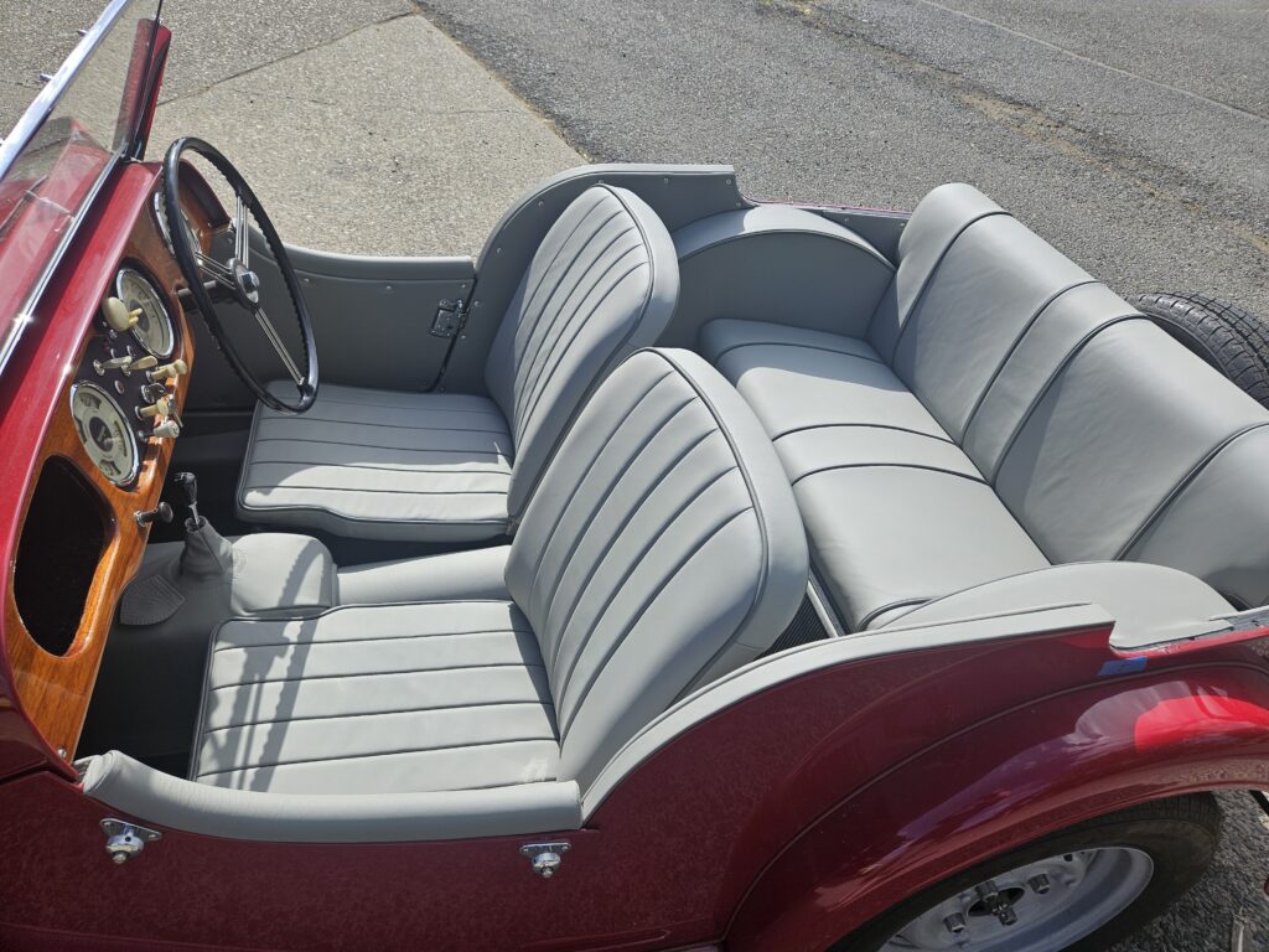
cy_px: 476
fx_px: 843
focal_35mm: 23
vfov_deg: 58.9
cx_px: 634
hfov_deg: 73.9
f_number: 1.8
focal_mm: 5.4
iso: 25
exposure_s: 1/1563
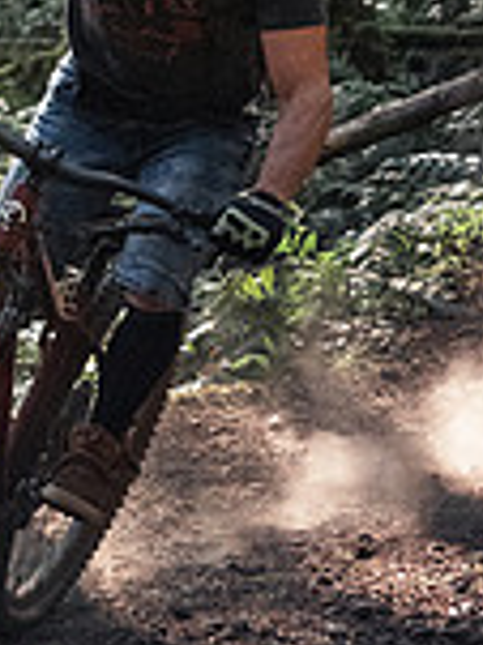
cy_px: -43
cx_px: 6
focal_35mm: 381
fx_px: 7098
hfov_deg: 3.9
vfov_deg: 5.2
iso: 3200
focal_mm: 64
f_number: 2.8
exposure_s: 1/800
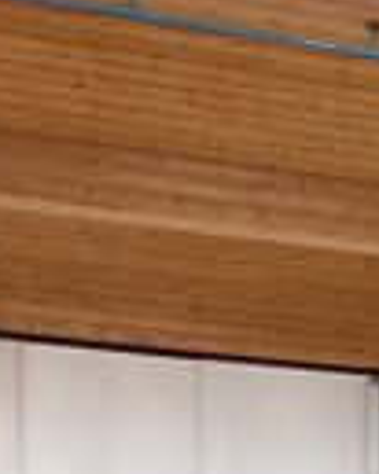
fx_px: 3046
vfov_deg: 8.1
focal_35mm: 217
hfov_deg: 6.0
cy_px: 1176
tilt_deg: -4.6
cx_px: 1483
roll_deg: -0.7
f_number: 1.8
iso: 160
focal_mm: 3.99
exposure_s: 1/50
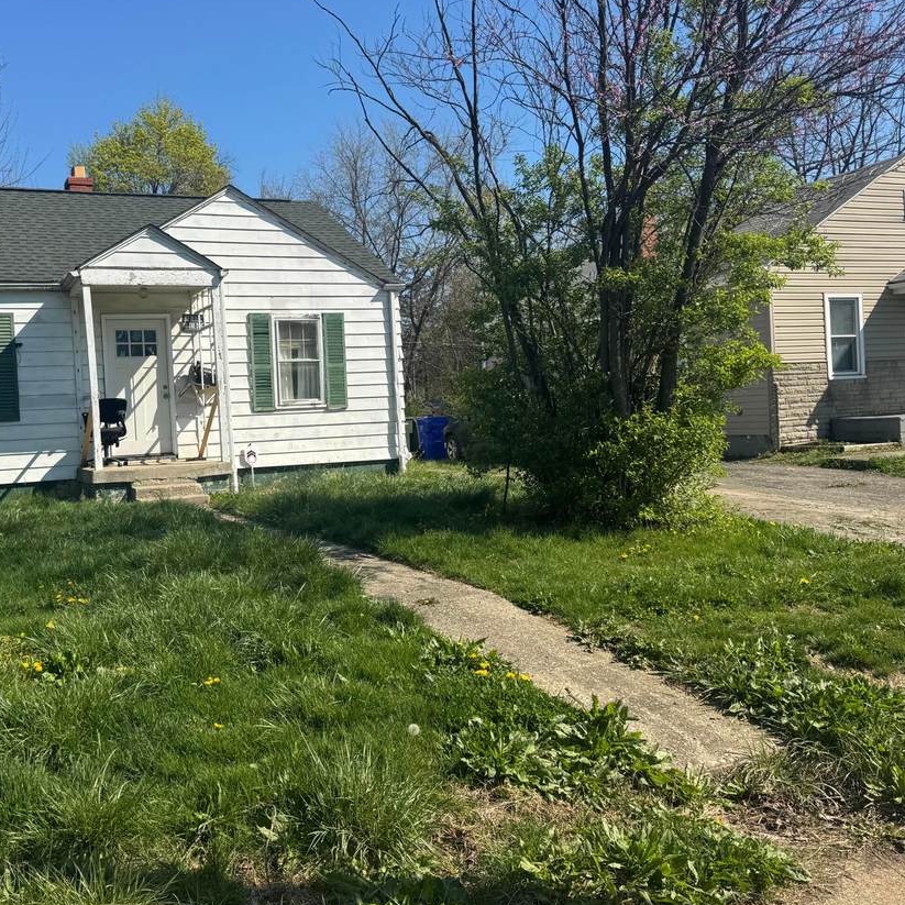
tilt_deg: -0.8
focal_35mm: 33
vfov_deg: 49.7
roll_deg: +3.0
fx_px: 976
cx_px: 309
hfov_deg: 49.0
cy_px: 424
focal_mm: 6.76
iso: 80
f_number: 1.78
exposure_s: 1/4310
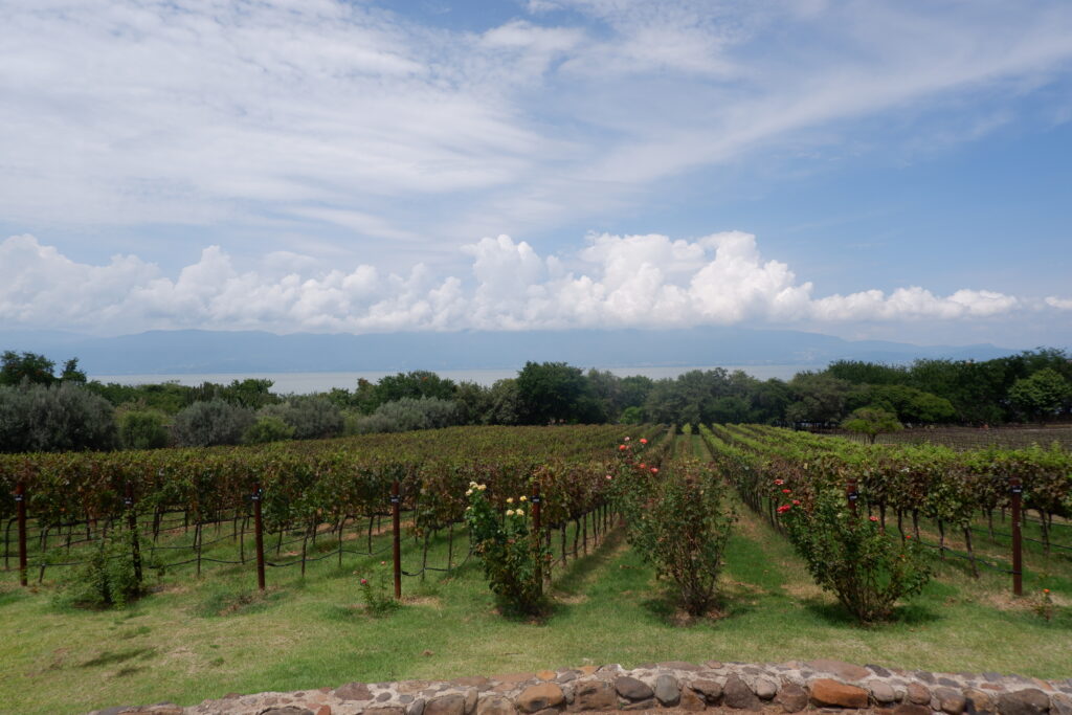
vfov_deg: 55.1
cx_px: 536
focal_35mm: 23
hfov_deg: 76.1
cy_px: 358
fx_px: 685
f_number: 11
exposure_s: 1/450
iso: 200
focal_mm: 15
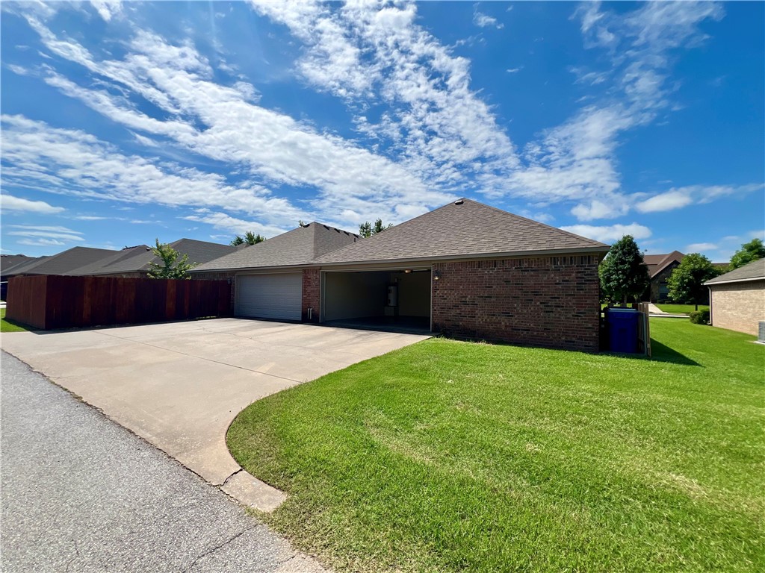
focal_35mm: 13
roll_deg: -0.6
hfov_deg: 106.2
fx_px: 287
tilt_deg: +1.7
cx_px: 382
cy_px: 286
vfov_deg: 89.9
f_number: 1.8
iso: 32
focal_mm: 1.57
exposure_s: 1/2481
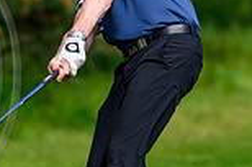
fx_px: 13251
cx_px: -24
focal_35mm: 1897
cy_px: 53
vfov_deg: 0.7
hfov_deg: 1.1
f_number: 4.5
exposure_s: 1/4000
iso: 500
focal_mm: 400
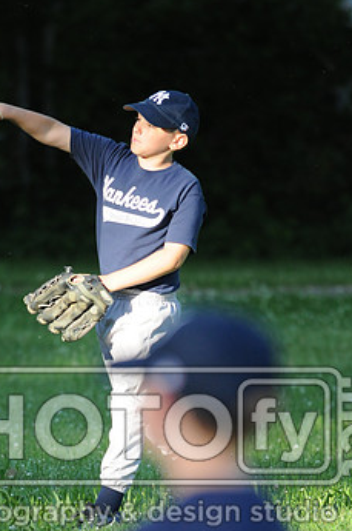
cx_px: 125
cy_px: 439
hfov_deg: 1.8
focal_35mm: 757
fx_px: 11135
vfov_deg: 2.7
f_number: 4
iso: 800
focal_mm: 300
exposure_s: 1/1600
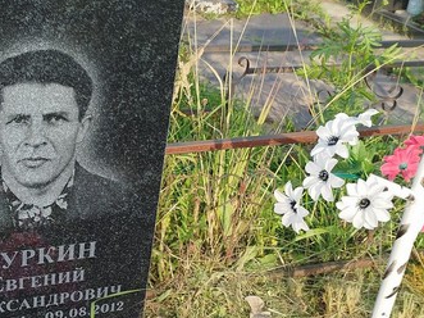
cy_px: 251
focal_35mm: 58
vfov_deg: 24.8
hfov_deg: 31.9
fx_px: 710
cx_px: 56
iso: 50
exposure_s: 1/367
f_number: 1.7
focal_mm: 5.31
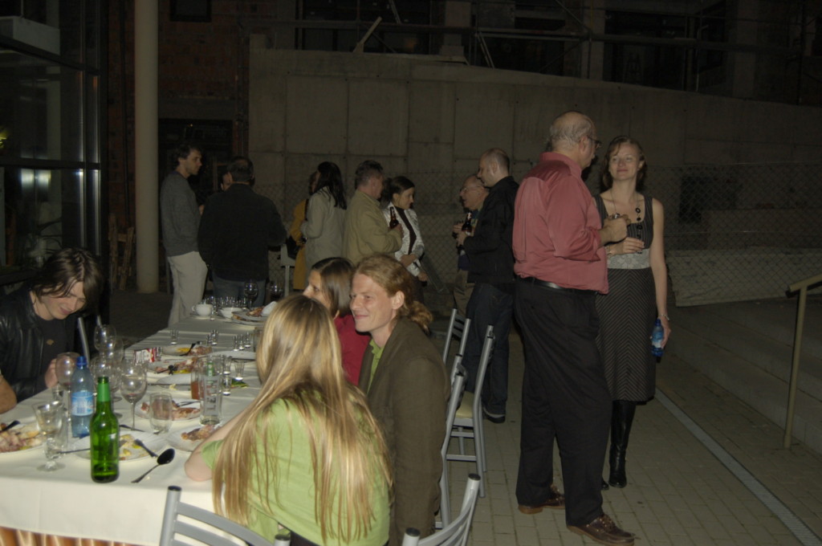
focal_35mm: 33
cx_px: 411
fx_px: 753
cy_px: 273
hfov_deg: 57.3
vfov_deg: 39.9
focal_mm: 22
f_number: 3.8
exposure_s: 1/60
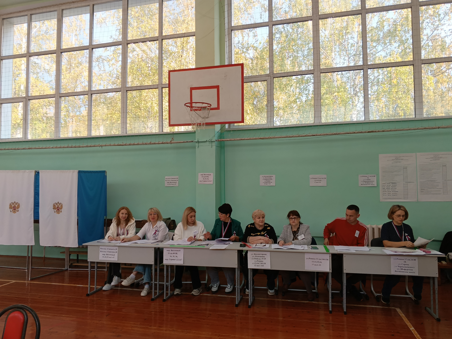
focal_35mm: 24
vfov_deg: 56.8
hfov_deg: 71.6
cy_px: 170
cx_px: 226
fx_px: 313
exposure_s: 1/100
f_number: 1.6
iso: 104
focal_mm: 4.09
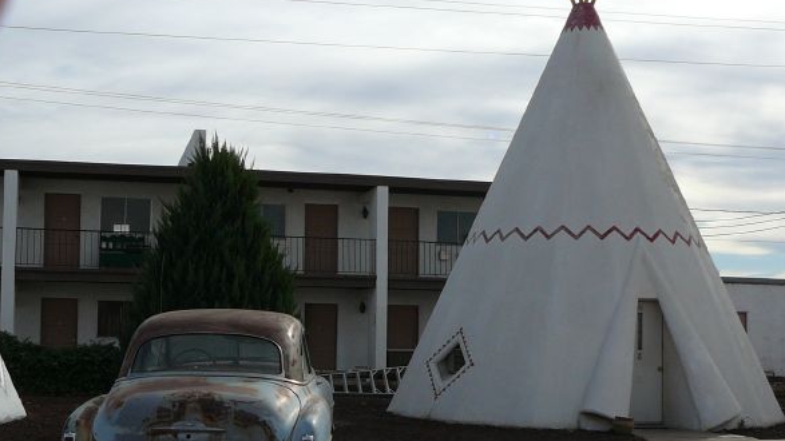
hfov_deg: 39.8
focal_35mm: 52
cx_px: 356
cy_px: 297
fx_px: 1082
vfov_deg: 22.9
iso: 80
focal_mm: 5.2
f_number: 5
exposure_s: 1/800
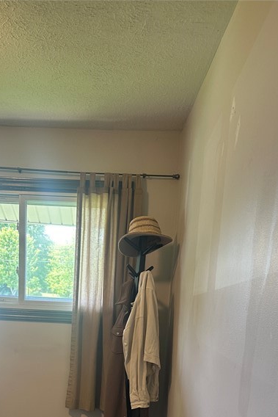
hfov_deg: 29.7
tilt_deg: -6.7
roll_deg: -5.5
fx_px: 521
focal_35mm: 45
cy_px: 375
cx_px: 100
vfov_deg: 40.3
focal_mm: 6.86
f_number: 1.78
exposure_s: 1/60
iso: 125
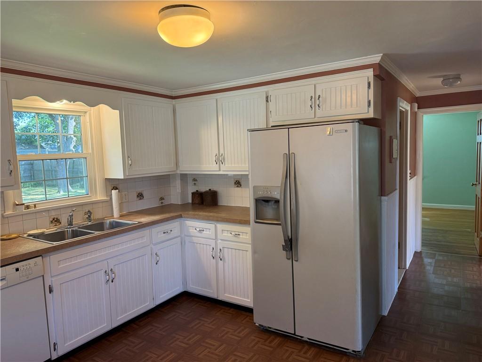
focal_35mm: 24
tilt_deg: -4.9
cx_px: 241
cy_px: 181
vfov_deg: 56.8
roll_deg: +2.2
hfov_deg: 71.6
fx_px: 334
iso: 125
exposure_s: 1/120
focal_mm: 6.76
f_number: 1.78
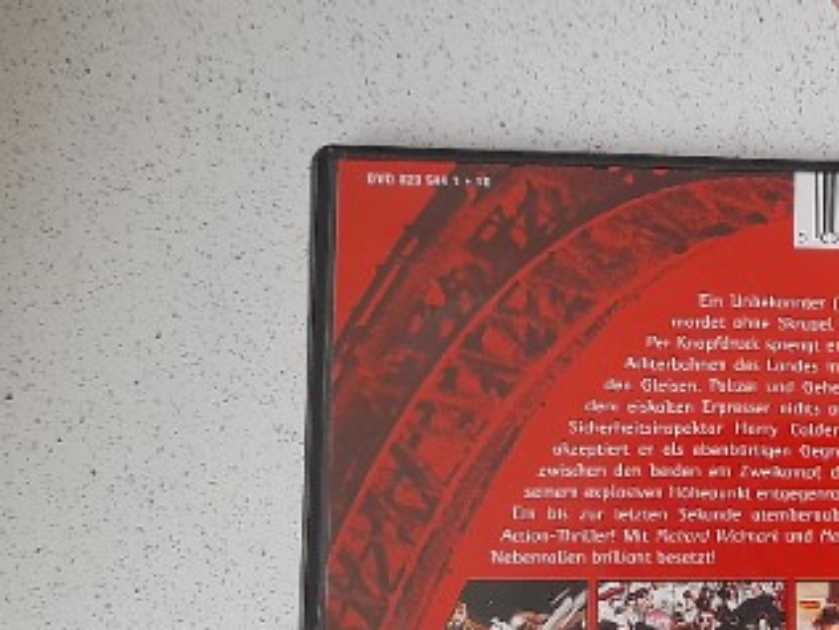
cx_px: 844
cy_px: 389
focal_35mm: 63
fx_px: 1528
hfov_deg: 28.7
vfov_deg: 23.2
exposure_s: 1/40
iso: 320
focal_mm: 4.6
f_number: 2
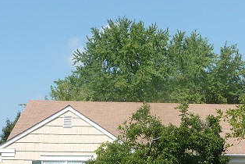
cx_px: 226
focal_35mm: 72
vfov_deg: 19.0
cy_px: 97
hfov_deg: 27.0
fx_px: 490
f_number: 3.3
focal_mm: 4.7
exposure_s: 1/800
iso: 100
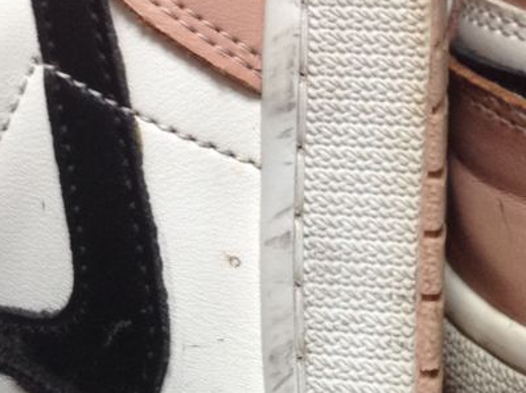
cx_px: 299
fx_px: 1335
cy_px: 76
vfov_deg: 16.6
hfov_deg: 22.3
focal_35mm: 88
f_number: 2.4
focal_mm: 4.28
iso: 125
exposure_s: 1/15
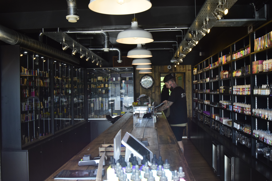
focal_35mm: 36
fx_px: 272
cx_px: 136
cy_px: 90
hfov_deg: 53.1
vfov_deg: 36.9
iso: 1600
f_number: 16
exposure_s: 1/160
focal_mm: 24
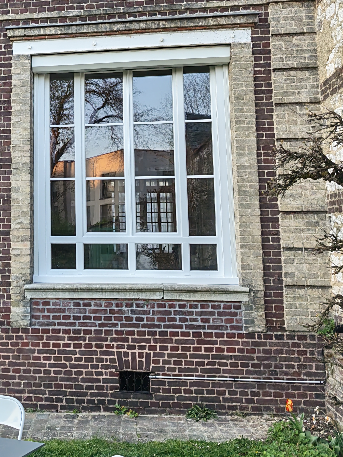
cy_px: 167
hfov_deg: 31.1
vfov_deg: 42.6
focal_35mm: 44
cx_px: 25
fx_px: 581
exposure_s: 1/240
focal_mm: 6.55
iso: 125
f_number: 1.6
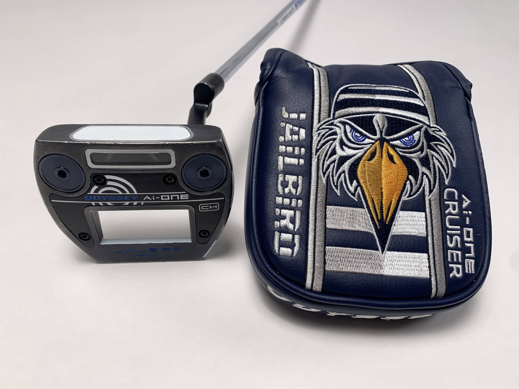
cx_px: 260
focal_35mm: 26
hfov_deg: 67.3
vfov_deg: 53.1
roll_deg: -3.4
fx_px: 390
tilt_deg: -40.9
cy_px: 194
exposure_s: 1/238
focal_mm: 4.25
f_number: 1.8
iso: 25
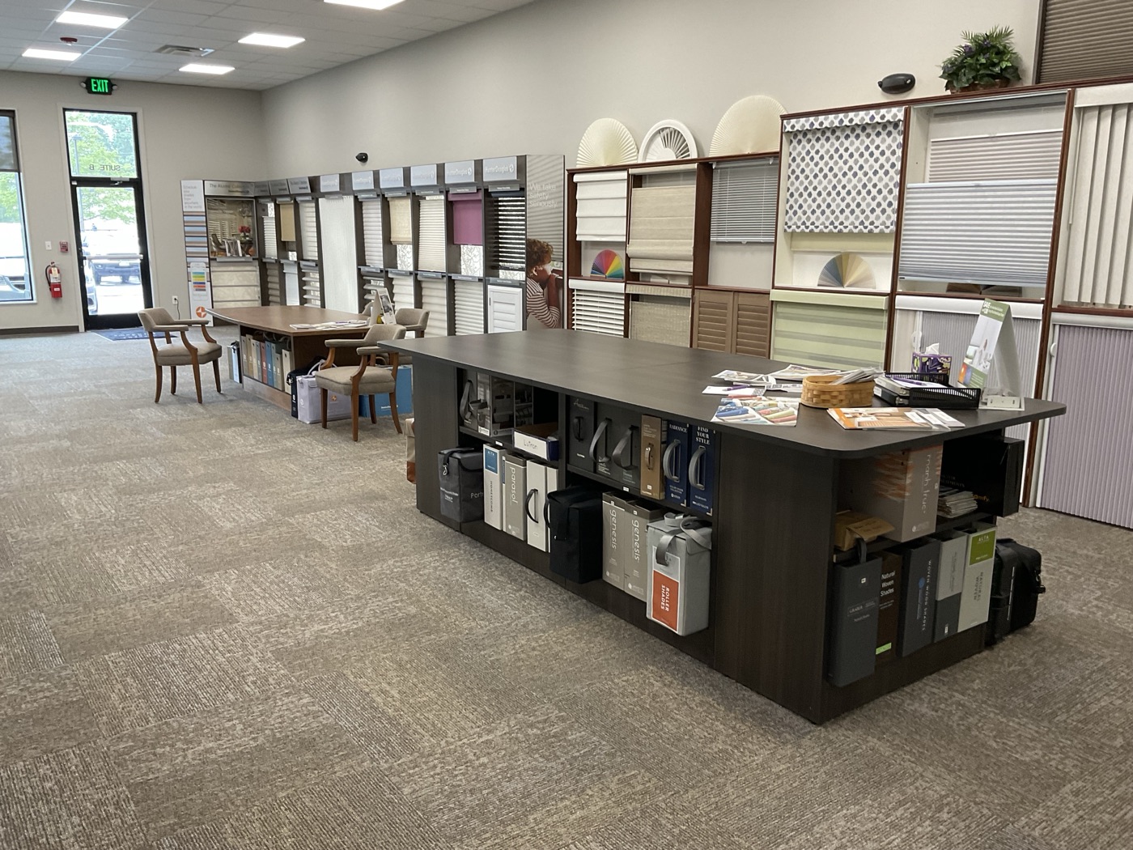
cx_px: 566
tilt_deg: -11.1
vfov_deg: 48.2
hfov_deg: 61.7
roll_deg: -1.2
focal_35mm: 29
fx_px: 949
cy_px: 425
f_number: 1.8
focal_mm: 3
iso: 80
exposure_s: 1/60
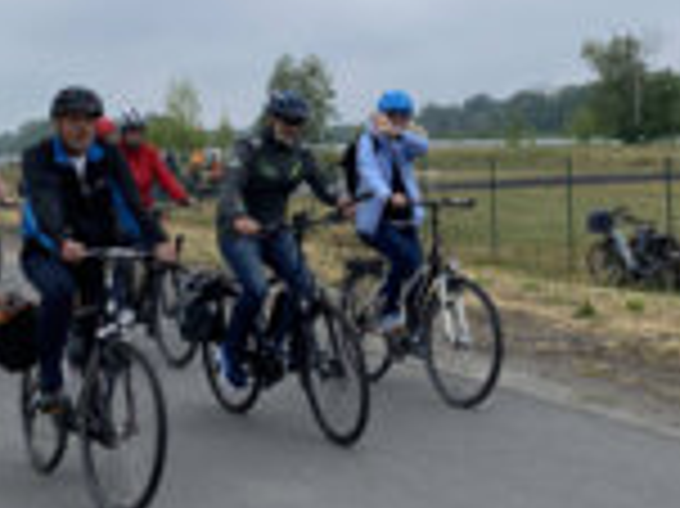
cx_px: 464
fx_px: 1354
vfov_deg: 21.0
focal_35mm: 69
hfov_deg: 28.0
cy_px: 81
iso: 32
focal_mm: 4.2
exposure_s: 1/2222
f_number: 1.8
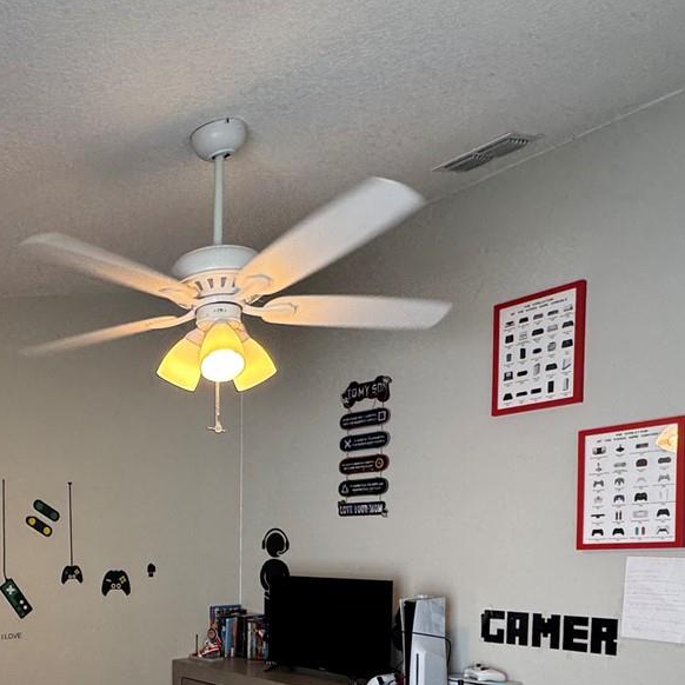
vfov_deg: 44.5
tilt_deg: -4.8
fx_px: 761
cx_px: 102
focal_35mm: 34
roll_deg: +0.5
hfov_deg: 45.1
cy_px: 604
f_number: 2.2
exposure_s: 1/120
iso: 125
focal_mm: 2.22
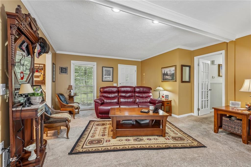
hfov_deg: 96.8
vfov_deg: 73.7
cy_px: 84
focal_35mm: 16
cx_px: 126
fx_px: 111
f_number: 8
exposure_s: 1/4
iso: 800
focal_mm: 16
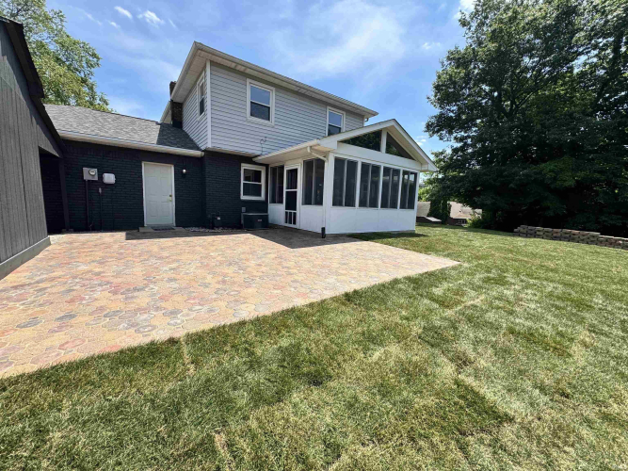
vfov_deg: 85.7
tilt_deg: -6.6
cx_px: 314
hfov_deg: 102.1
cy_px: 236
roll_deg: -2.9
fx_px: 254
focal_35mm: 14
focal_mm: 2.22
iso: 50
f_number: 2.2
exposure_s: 1/1748
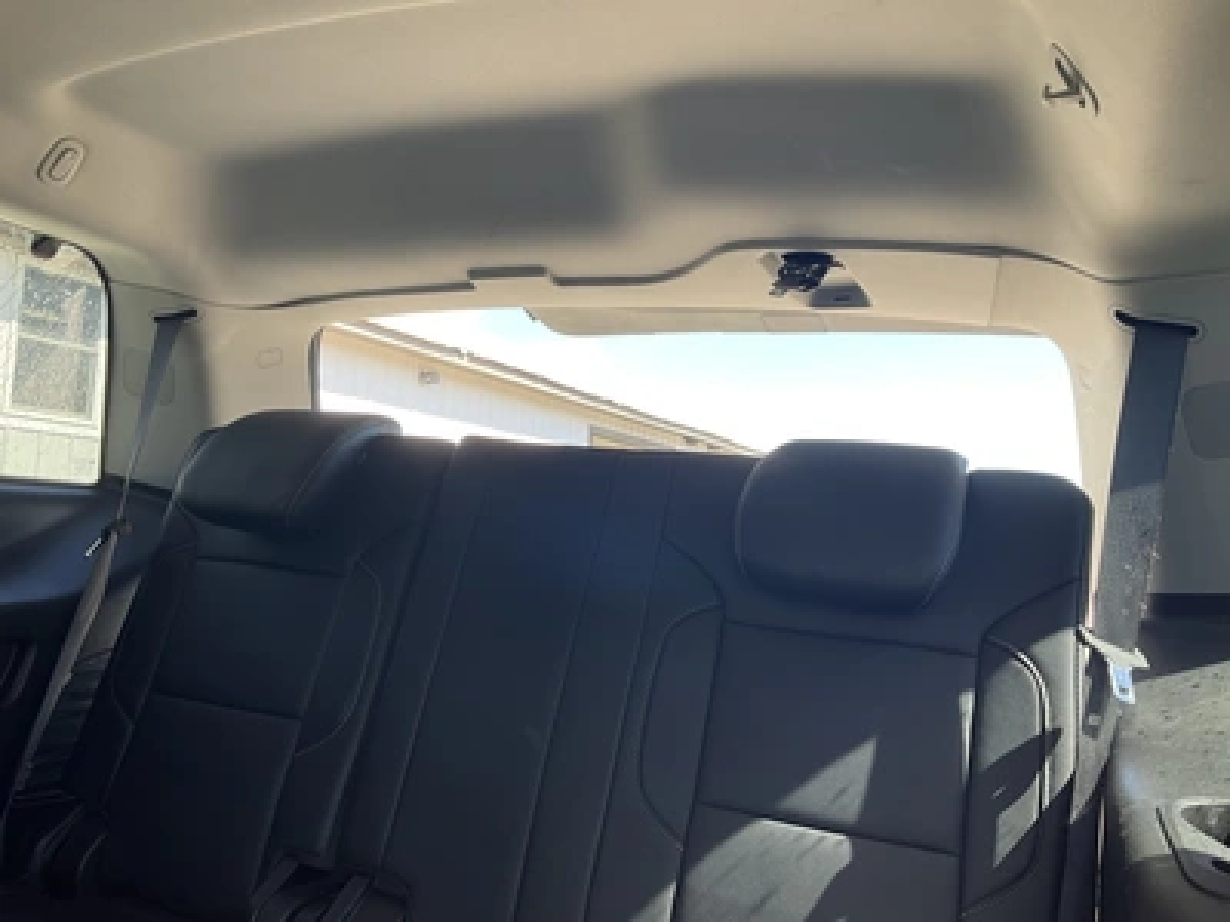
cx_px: 615
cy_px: 461
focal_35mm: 29
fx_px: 1030
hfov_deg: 61.7
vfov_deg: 48.2
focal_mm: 3
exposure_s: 1/122
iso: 20
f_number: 1.8
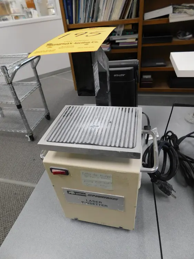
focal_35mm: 23
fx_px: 172
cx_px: 97
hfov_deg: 58.9
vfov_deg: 73.9
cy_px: 130
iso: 125
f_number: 3
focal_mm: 4
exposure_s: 1/50
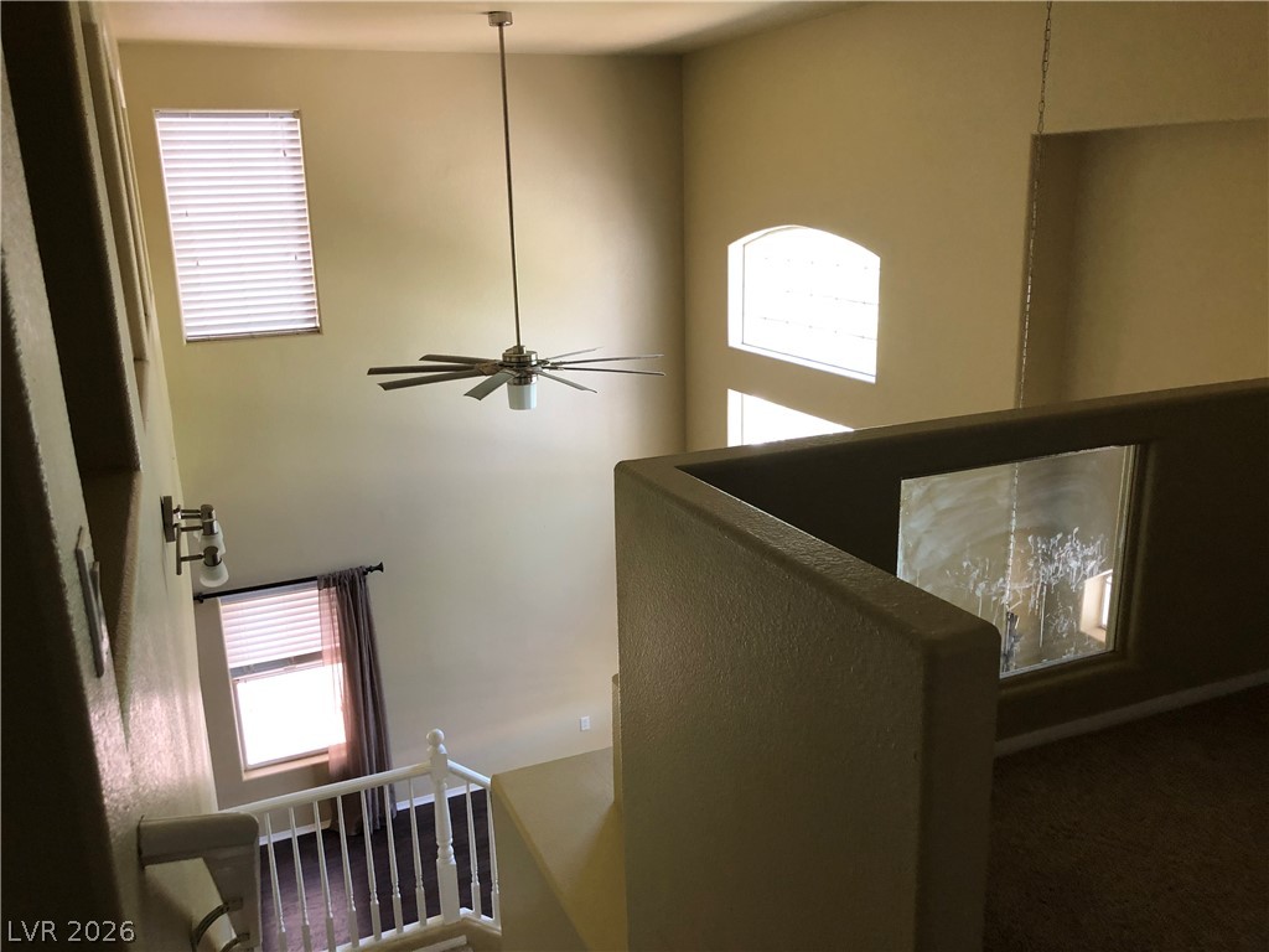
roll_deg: +1.6
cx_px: 634
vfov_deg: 49.7
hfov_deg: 63.4
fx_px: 1026
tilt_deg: -16.4
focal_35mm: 28
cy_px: 476
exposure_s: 1/30
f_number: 1.8
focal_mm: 3.99
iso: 40
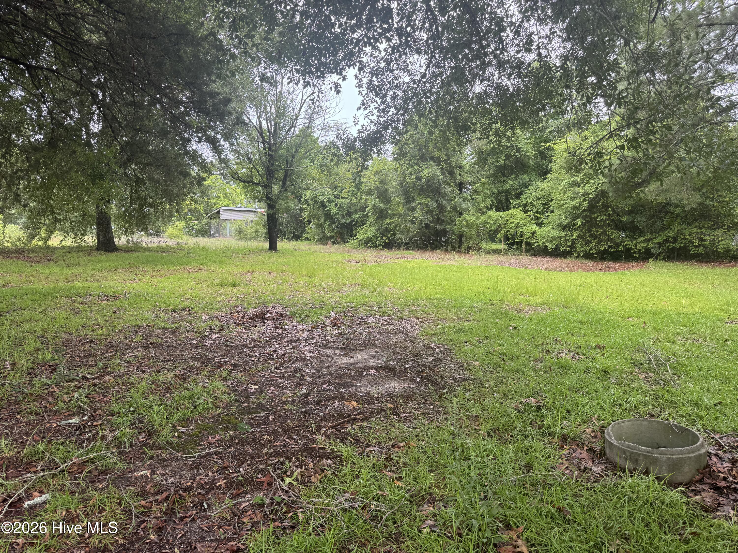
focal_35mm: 24
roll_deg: +0.4
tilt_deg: -5.1
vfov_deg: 56.8
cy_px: 276
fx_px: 512
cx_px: 369
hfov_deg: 71.6
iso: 64
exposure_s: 1/227
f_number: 1.78
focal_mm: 6.76
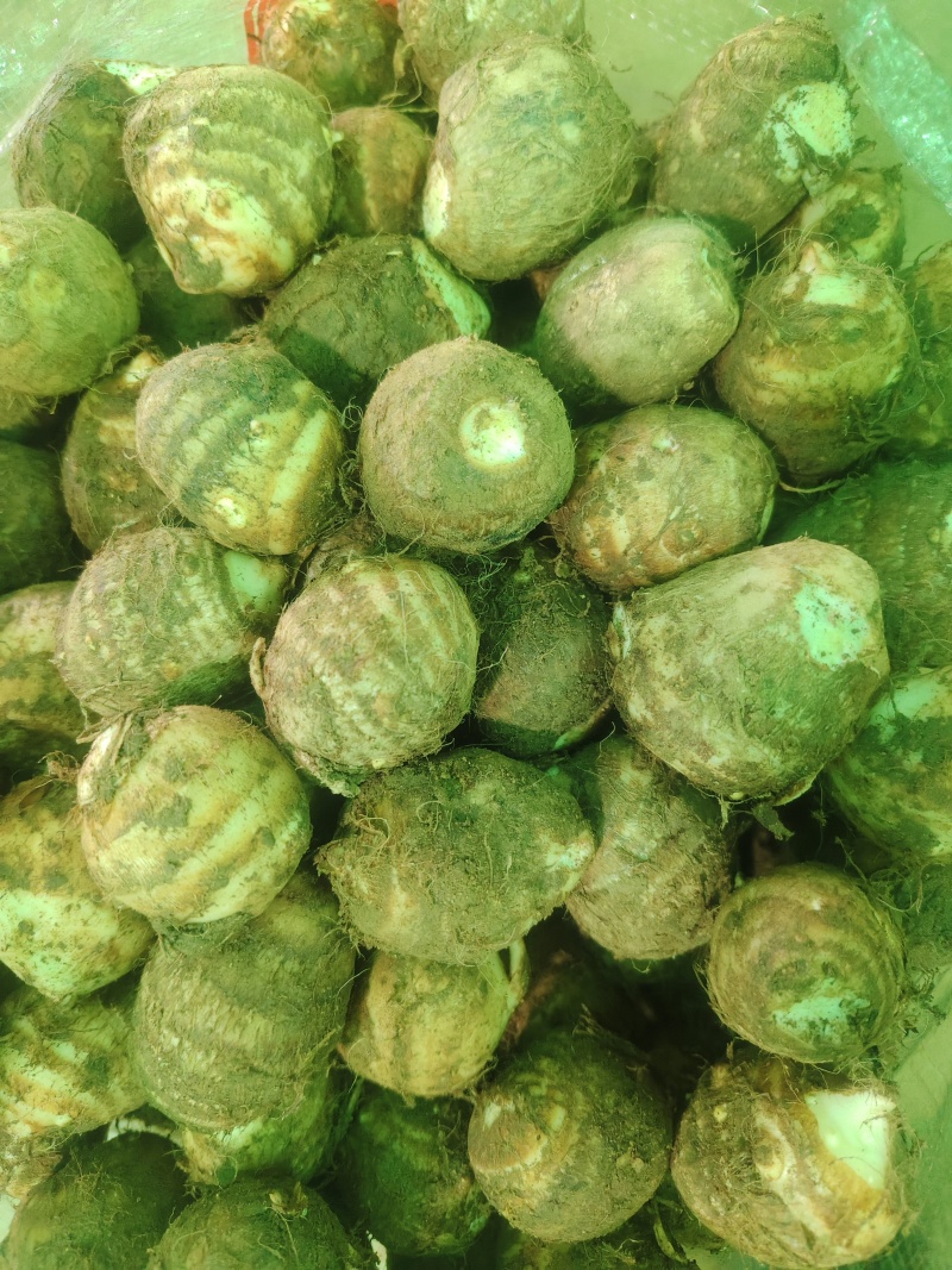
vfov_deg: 73.9
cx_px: 476
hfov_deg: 58.9
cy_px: 635
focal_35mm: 23
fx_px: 844
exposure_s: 1/100
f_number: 1.88
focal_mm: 5.56
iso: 1237
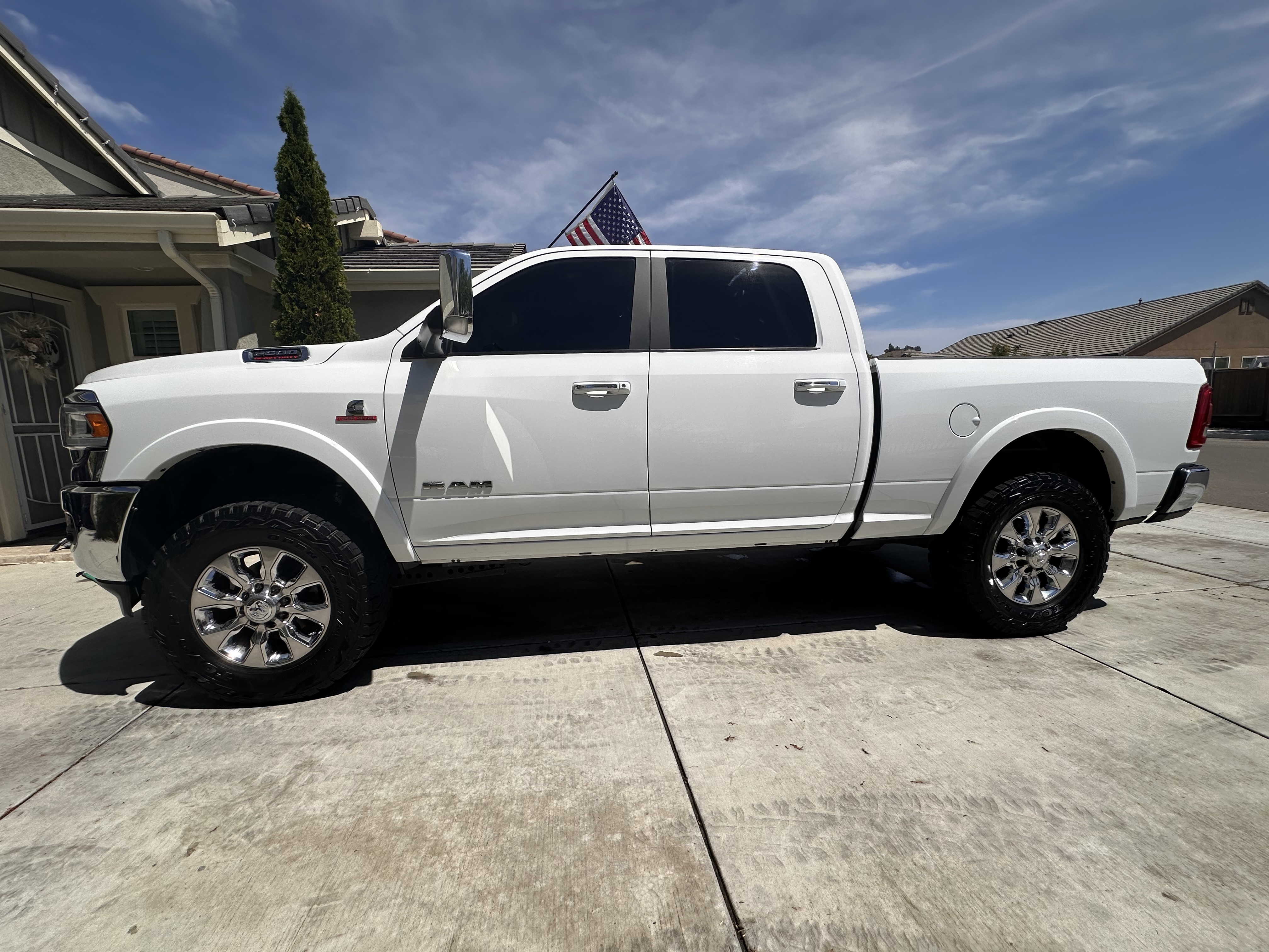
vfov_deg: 85.7
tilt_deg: -5.4
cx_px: 634
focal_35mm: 14
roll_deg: +2.9
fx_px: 513
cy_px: 476
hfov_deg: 102.1
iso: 50
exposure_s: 1/4464
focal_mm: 2.22
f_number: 2.2
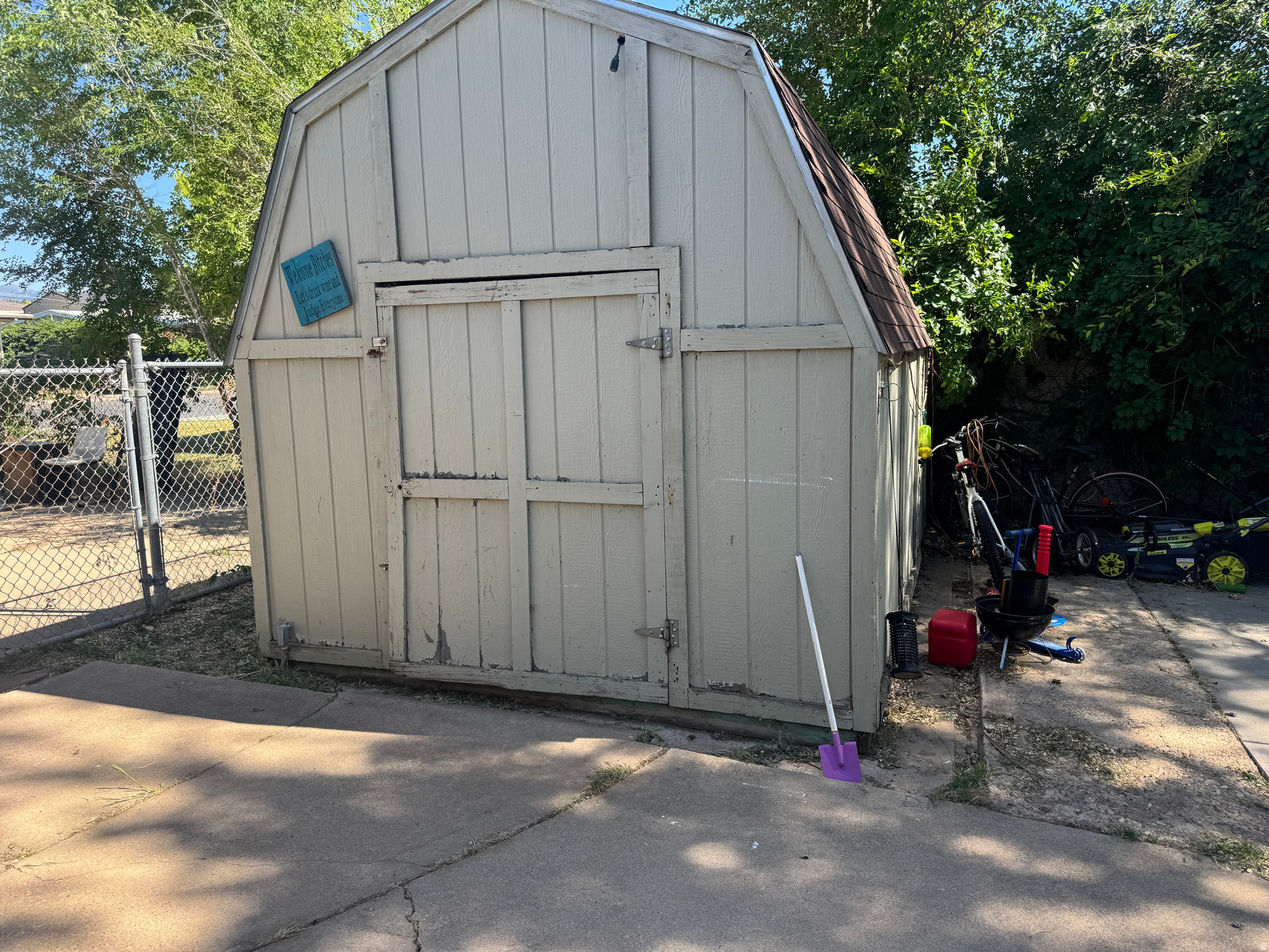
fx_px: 880
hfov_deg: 71.6
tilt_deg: -6.7
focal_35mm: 24
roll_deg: +1.6
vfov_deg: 56.8
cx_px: 634
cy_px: 476
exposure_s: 1/925
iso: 80
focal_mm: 6.76
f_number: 1.78
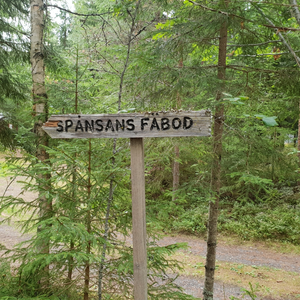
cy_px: 150
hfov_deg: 52.5
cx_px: 139
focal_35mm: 31
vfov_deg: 52.5
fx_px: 304
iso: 50
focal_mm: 4.3
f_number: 2.4
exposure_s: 1/50
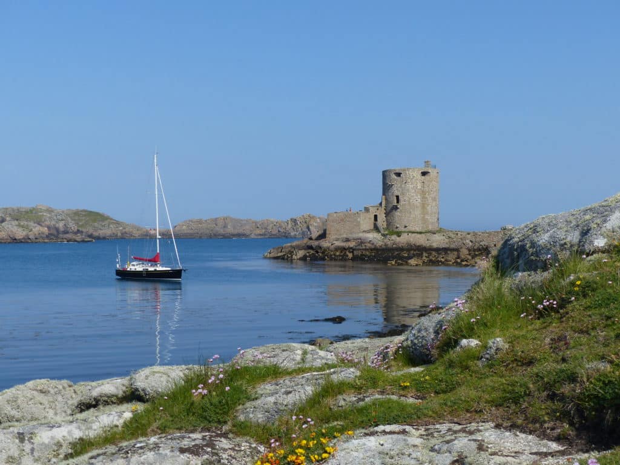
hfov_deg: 34.3
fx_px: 1003
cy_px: 232
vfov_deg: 26.1
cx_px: 310
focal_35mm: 56
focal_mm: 10.1
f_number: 4
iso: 100
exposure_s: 1/1600
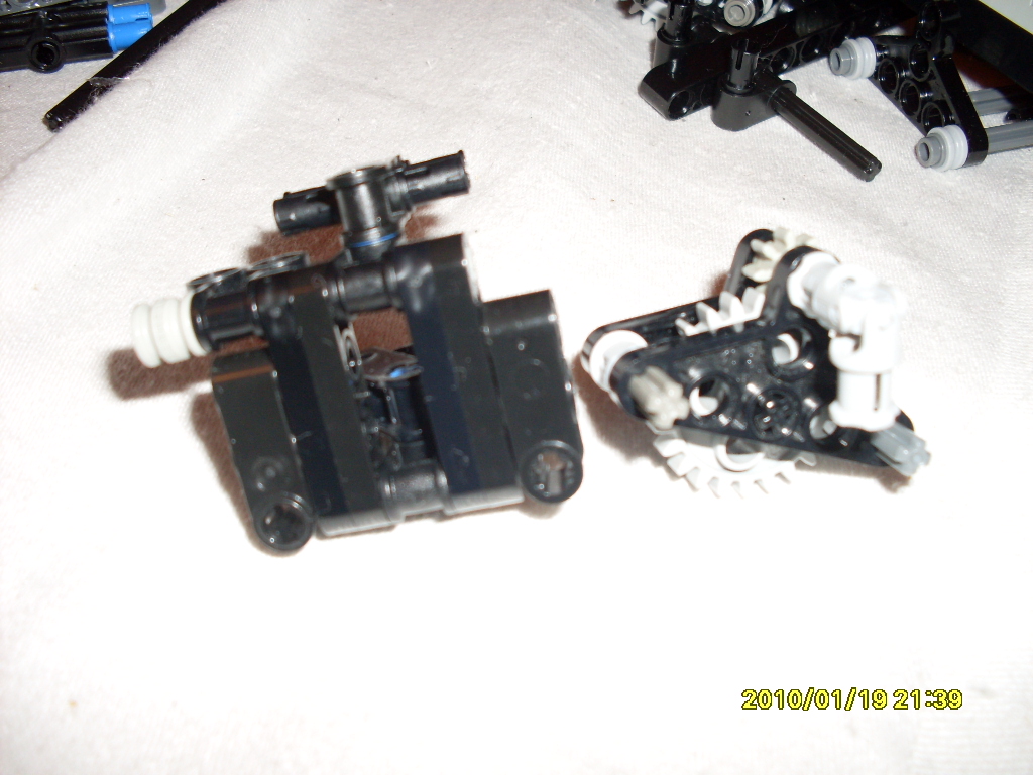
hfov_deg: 49.0
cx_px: 516
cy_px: 388
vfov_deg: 37.7
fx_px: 1134
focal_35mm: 38
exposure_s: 1/45
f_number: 2.8
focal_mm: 6.3
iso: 100
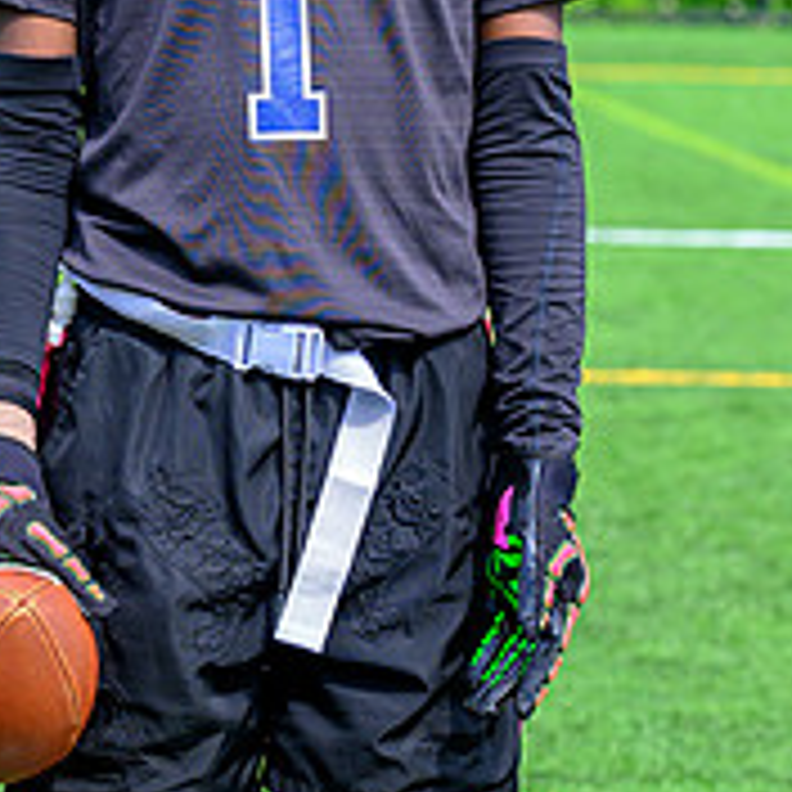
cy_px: 95
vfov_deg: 7.1
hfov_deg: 7.1
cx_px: 213
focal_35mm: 246
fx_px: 6368
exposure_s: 1/1000
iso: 220
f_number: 4
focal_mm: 70
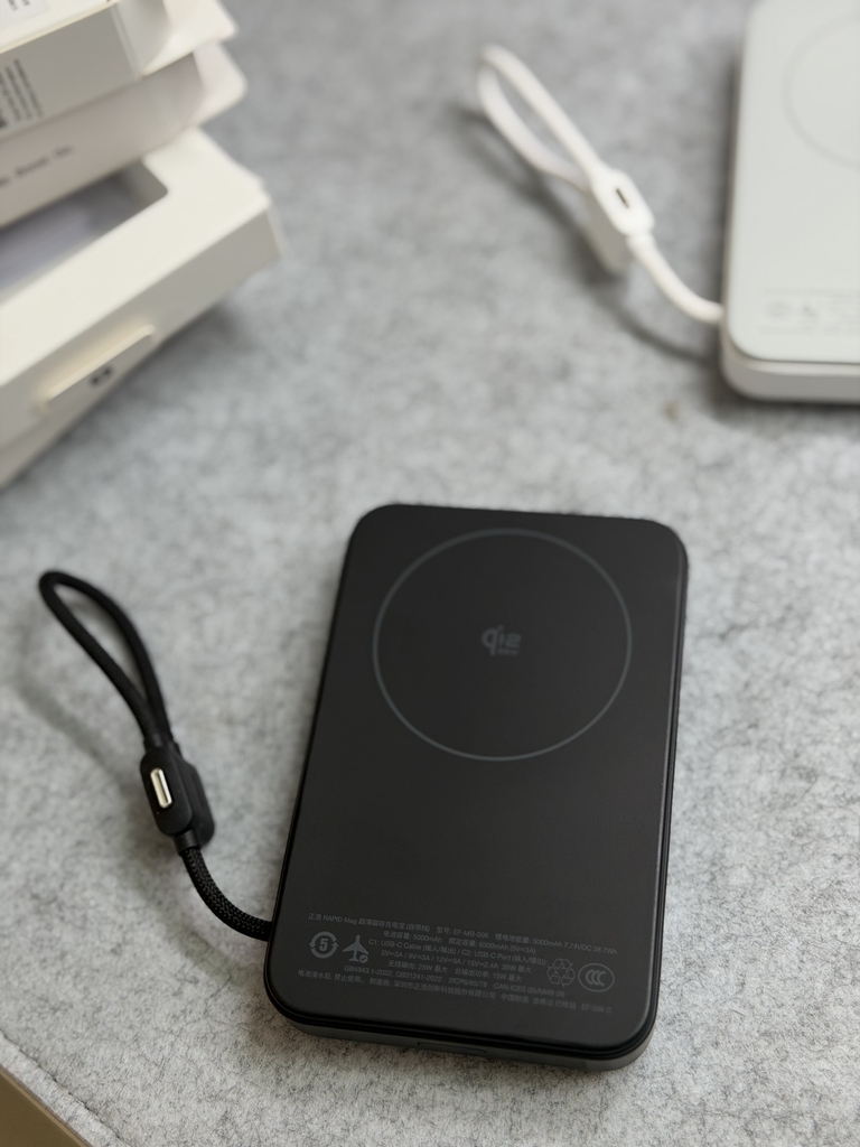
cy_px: 574
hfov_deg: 30.3
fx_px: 1590
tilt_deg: -60.4
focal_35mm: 48
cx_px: 430
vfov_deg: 39.7
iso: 50
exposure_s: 1/71
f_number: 1.78
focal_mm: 6.76
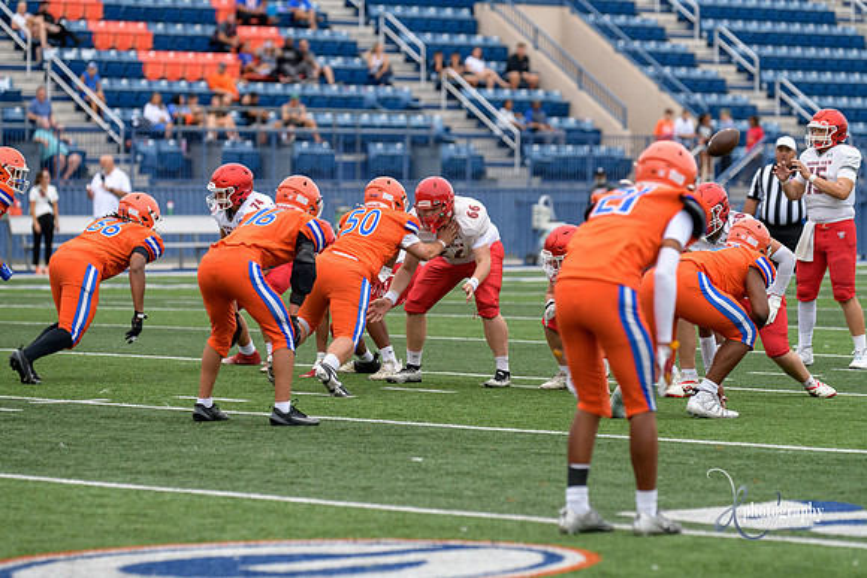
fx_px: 4697
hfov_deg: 10.5
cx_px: 434
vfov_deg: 7.0
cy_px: 289
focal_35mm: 195
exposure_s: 1/1000
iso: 500
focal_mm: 195
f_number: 3.5
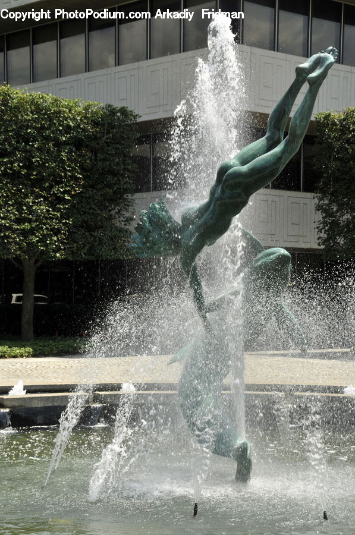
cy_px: 268
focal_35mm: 78
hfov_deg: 17.4
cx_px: 178
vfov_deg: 26.0
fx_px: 1158
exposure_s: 1/320
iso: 200
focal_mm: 52
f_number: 8
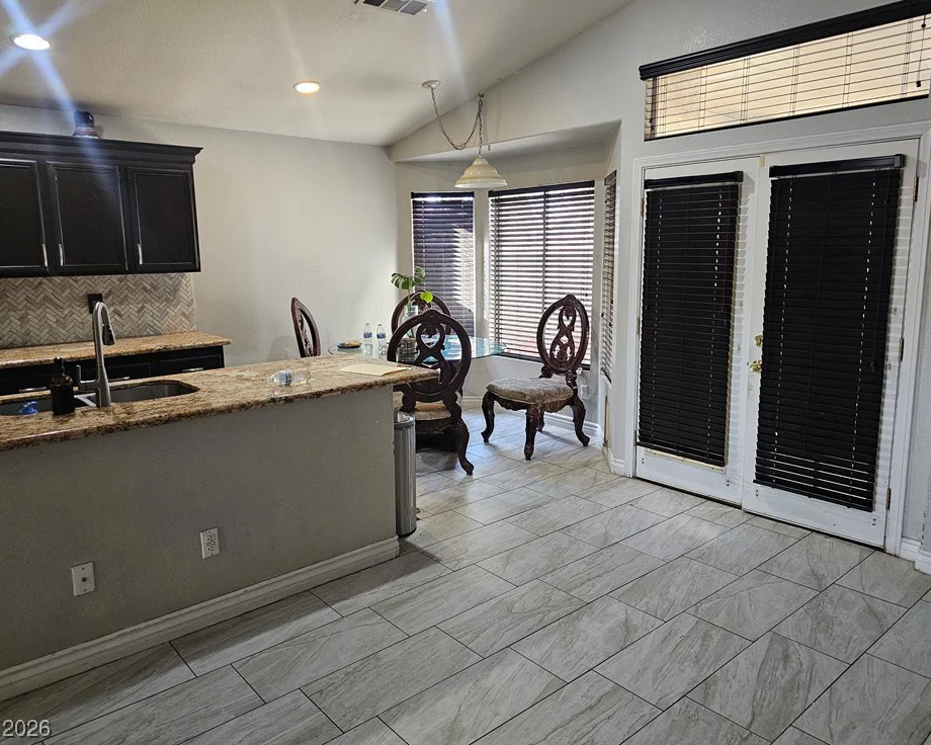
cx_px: 467
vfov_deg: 56.8
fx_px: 689
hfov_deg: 68.1
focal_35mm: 25
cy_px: 362
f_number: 1.7
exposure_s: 1/120
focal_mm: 6.3
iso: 640
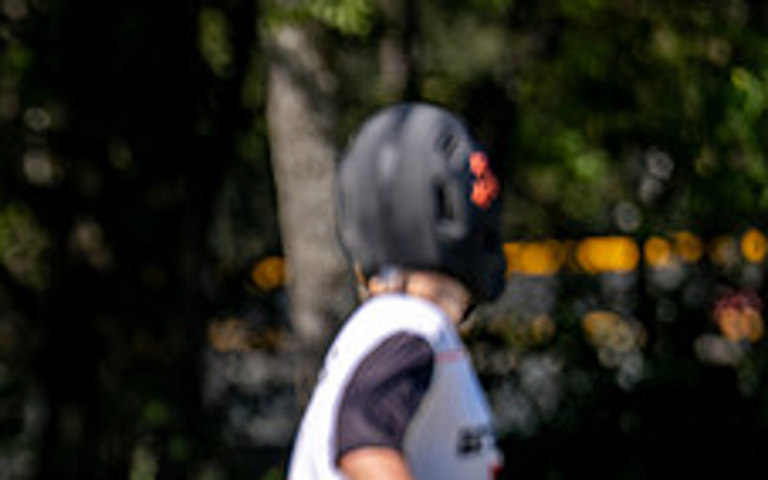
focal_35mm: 874
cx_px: -208
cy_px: 528
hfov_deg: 2.4
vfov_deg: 1.5
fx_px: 18298
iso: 160
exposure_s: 1/3200
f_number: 2.8
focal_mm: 200
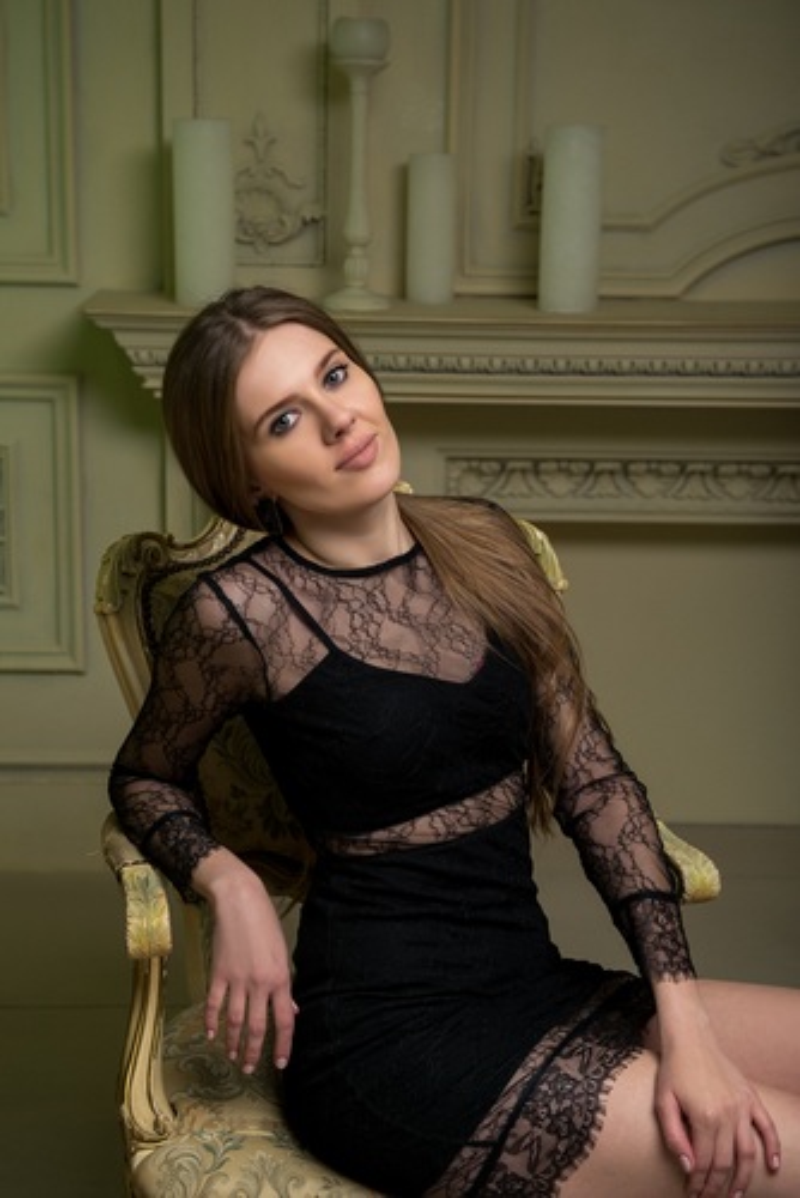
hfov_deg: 22.7
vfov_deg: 33.4
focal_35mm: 60
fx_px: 1997
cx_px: 400
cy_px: 599
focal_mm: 60
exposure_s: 1/200
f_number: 5
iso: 250
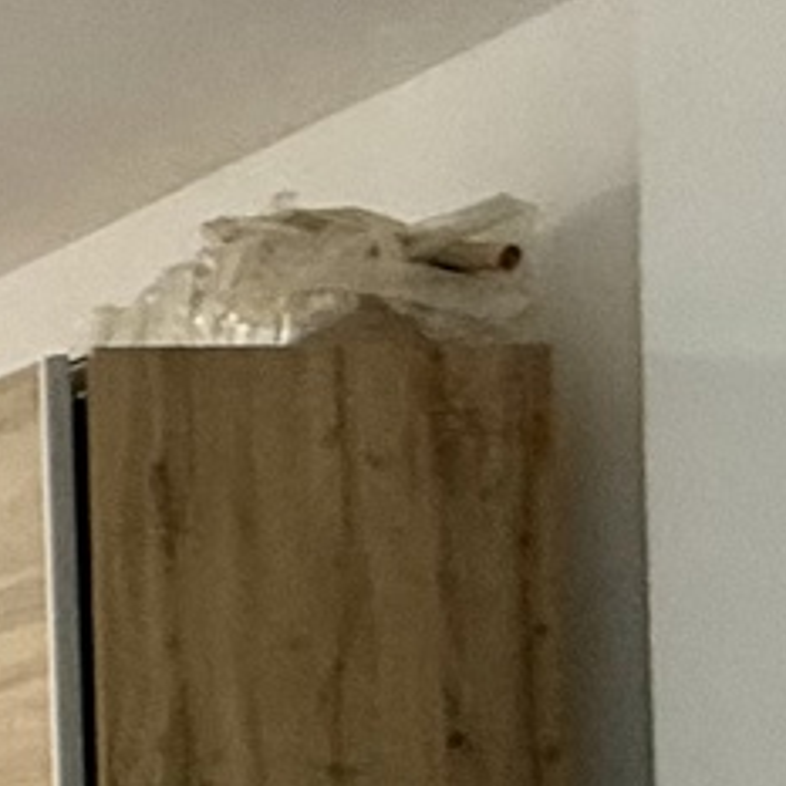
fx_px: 2620
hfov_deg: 12.2
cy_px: 880
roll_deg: +0.4
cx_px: -1289
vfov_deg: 16.5
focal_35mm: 102
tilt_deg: +1.2
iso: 250
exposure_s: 1/50
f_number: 2.2
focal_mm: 2.22
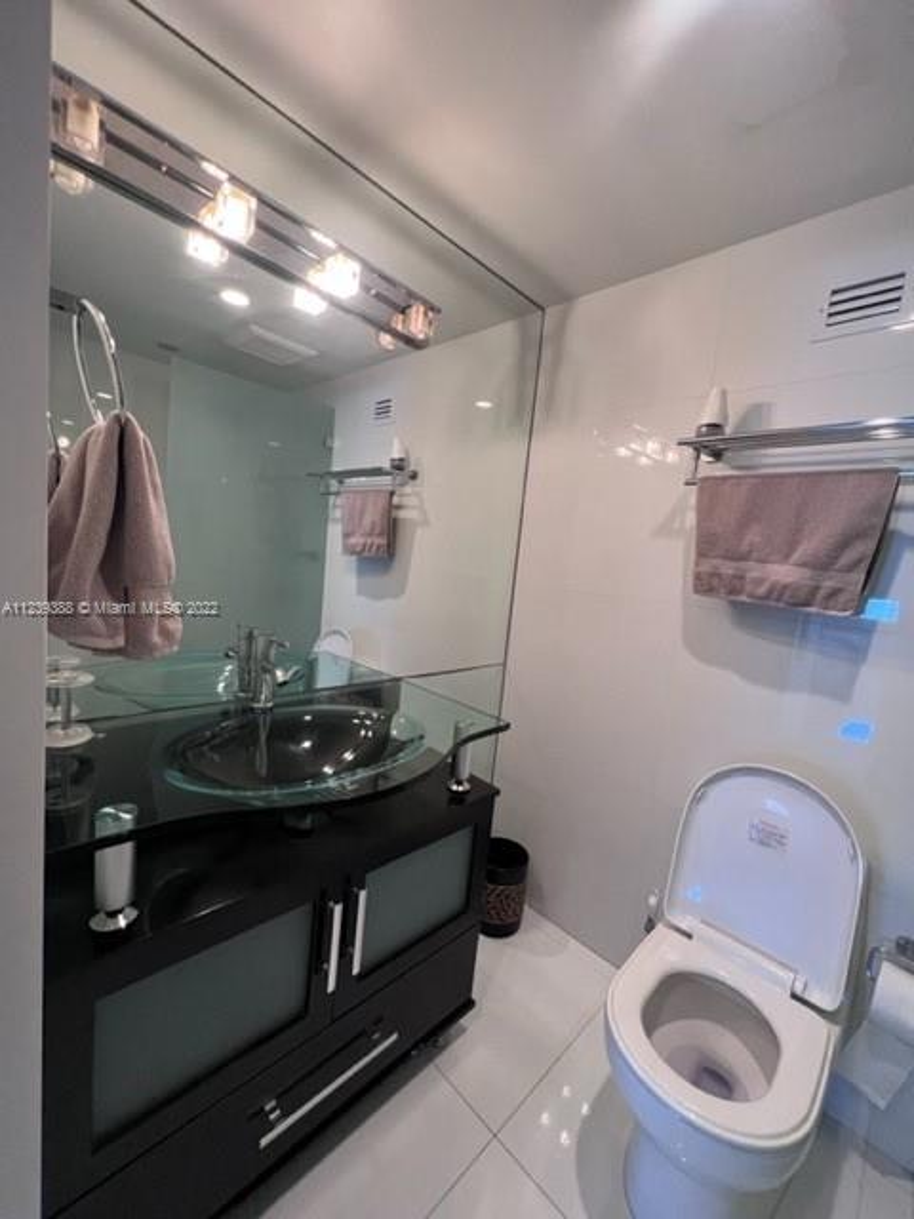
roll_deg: -4.7
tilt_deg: -5.3
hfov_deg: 89.9
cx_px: 457
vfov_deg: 106.2
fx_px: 458
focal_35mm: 13
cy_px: 610
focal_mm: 1.57
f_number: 1.8
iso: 320
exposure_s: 1/60
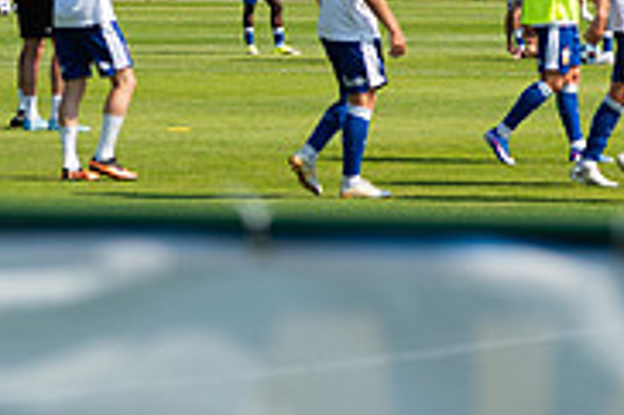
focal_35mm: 415
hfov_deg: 5.0
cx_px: 446
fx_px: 7187
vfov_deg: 3.3
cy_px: 55
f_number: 3.2
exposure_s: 1/2500
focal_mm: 130
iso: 140
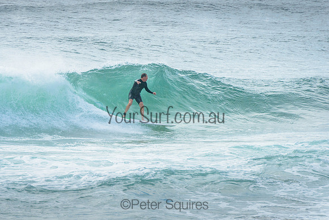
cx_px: 128
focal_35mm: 490
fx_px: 4483
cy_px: 95
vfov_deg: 2.8
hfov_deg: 4.2
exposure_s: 1/1600
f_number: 11
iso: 800
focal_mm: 400
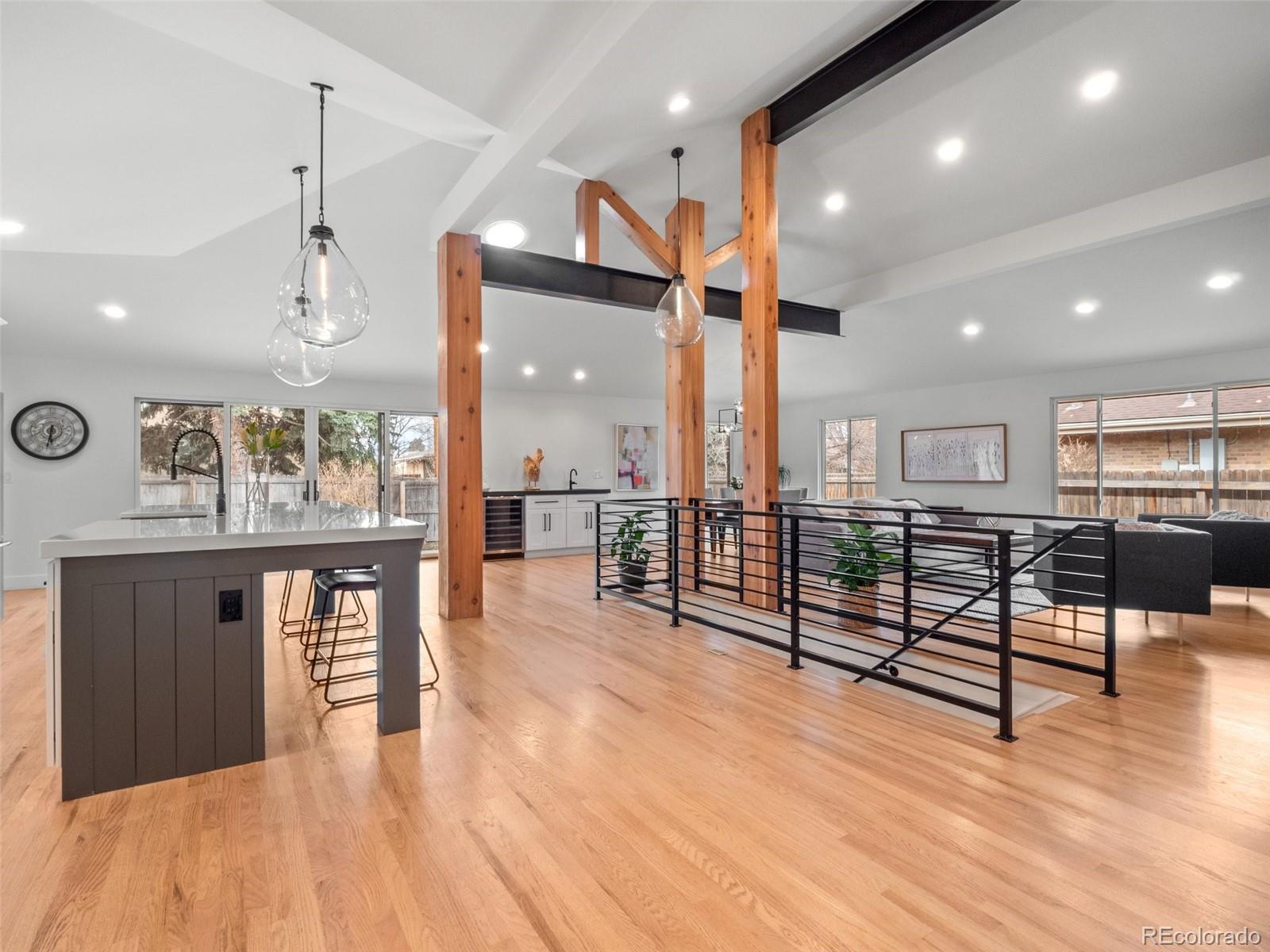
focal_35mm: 16
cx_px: 635
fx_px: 587
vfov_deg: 78.1
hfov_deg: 94.5
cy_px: 476
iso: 500
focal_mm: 8
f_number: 7.1
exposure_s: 1/10
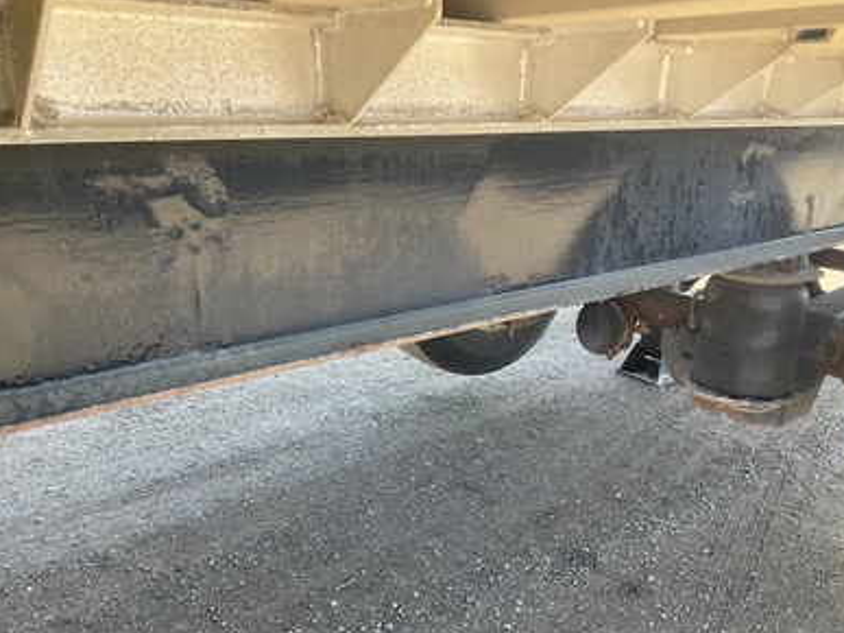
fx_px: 731
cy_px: 321
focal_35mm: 30
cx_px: 432
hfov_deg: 60.0
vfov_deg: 46.8
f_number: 1.8
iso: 32
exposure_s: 1/150
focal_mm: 3
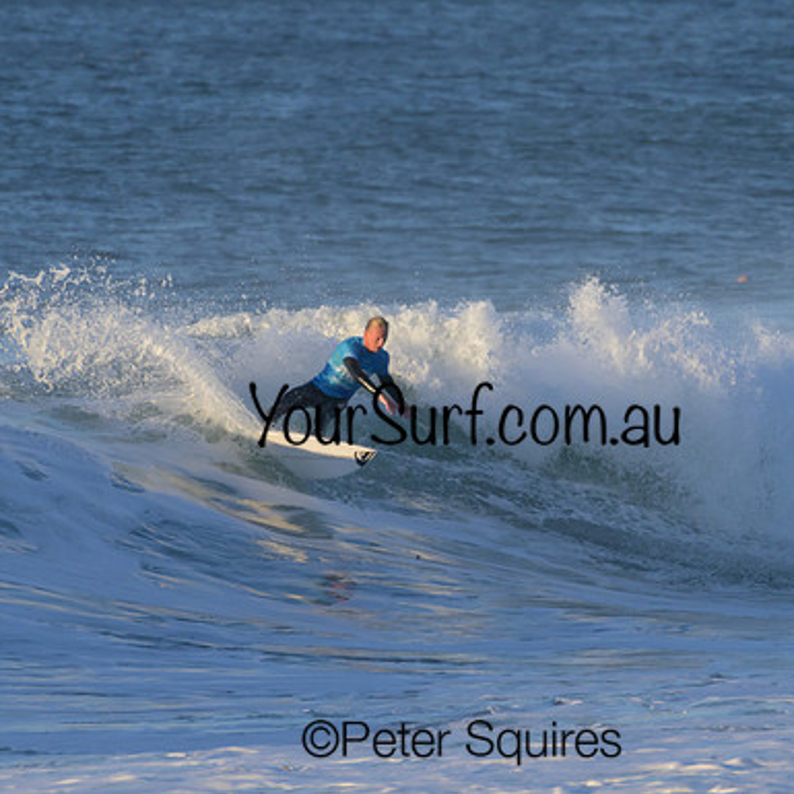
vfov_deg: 1.4
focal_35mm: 1281
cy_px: 397
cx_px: 462
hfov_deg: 1.4
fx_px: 33243
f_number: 11
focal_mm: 1000
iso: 2000
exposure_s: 1/1600
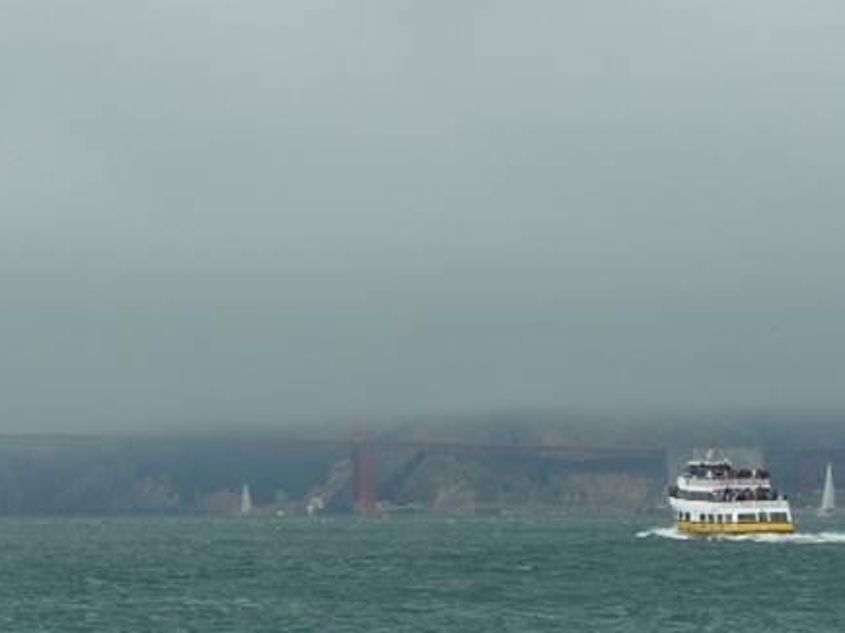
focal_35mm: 239
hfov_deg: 8.3
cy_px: 314
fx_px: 5831
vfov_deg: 6.2
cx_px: 428
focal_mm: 35.9
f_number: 8
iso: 100
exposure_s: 1/400
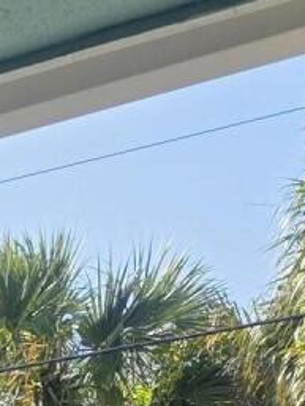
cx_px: -218
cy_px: 948
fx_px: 2101
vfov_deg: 9.8
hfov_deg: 8.1
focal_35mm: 179
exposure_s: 1/3409
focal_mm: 6.3
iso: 80
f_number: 1.7
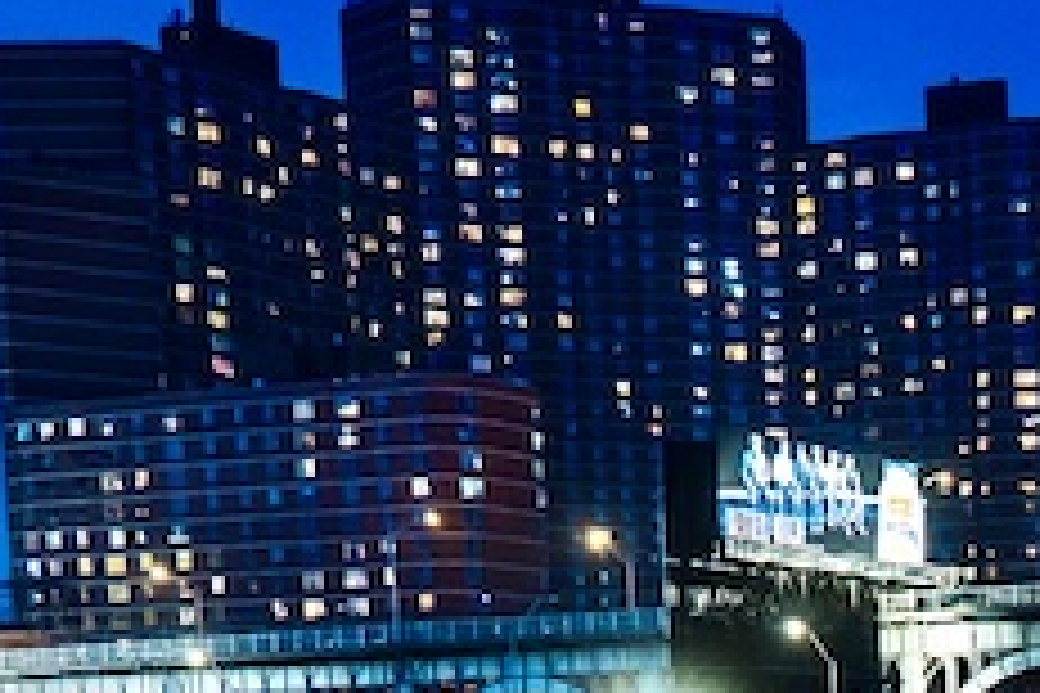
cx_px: 1531
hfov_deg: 15.2
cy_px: 1418
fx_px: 3611
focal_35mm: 125
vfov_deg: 10.1
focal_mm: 24
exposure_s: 1/80
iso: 3200
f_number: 2.8
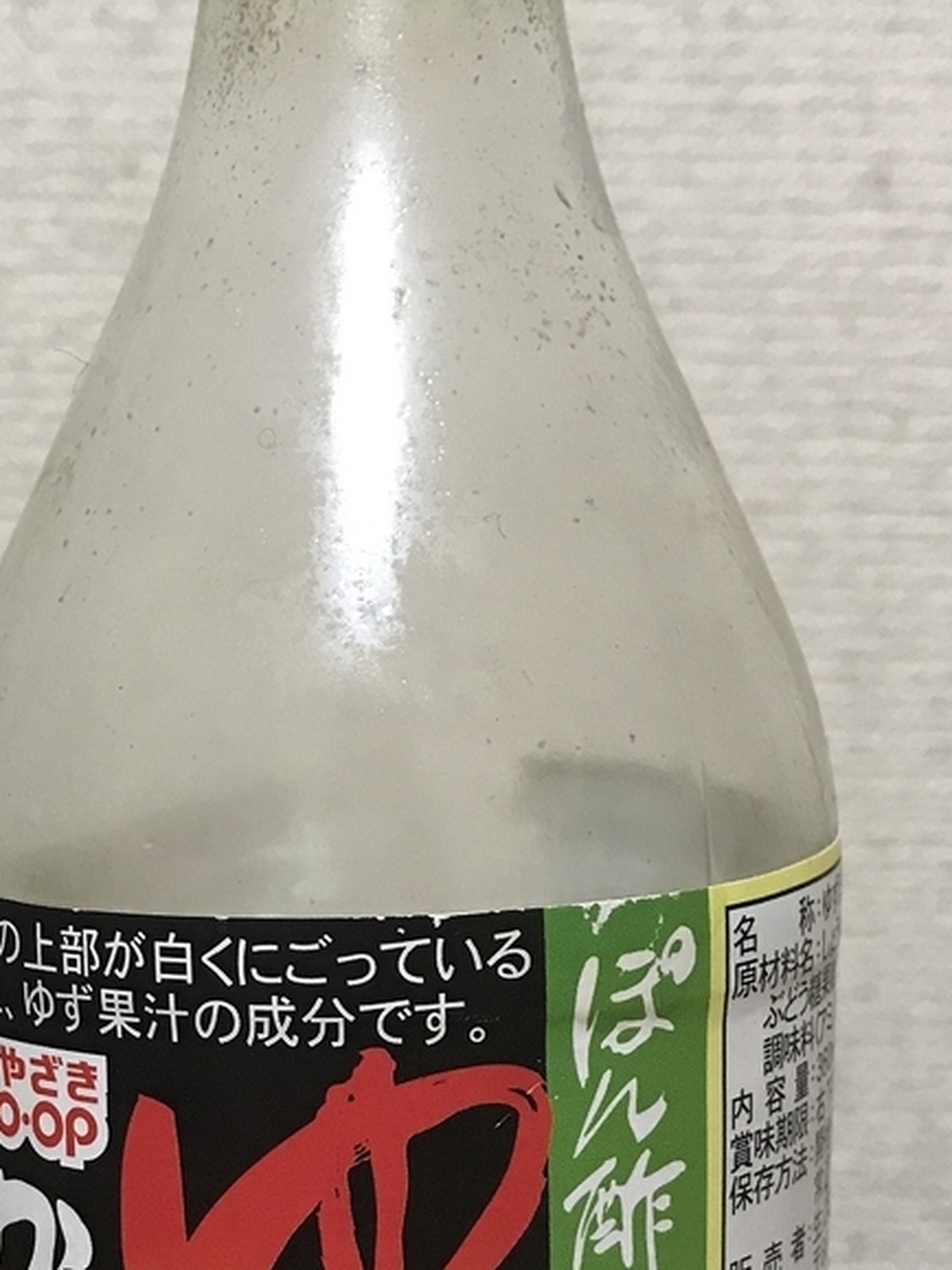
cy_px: 906
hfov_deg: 25.0
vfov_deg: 32.8
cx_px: 268
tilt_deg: -9.0
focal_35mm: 58
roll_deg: -0.6
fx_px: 2128
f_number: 1.8
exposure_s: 1/14
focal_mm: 3.99
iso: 100
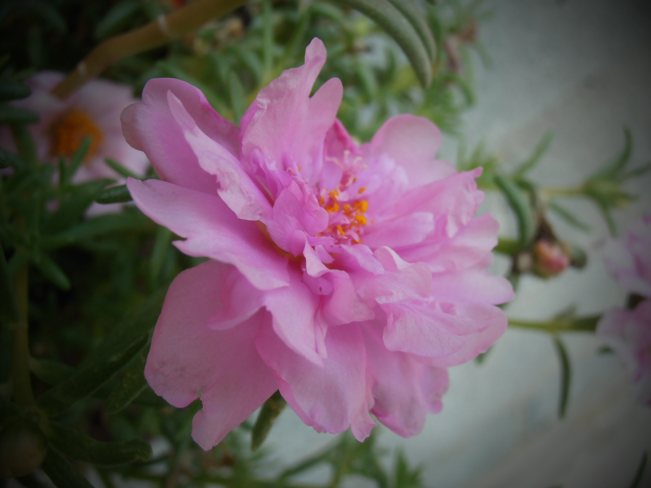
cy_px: 244
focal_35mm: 37
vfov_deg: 38.7
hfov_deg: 50.1
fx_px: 696
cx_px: 326
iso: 80
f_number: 3.9
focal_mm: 6.61
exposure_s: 1/80
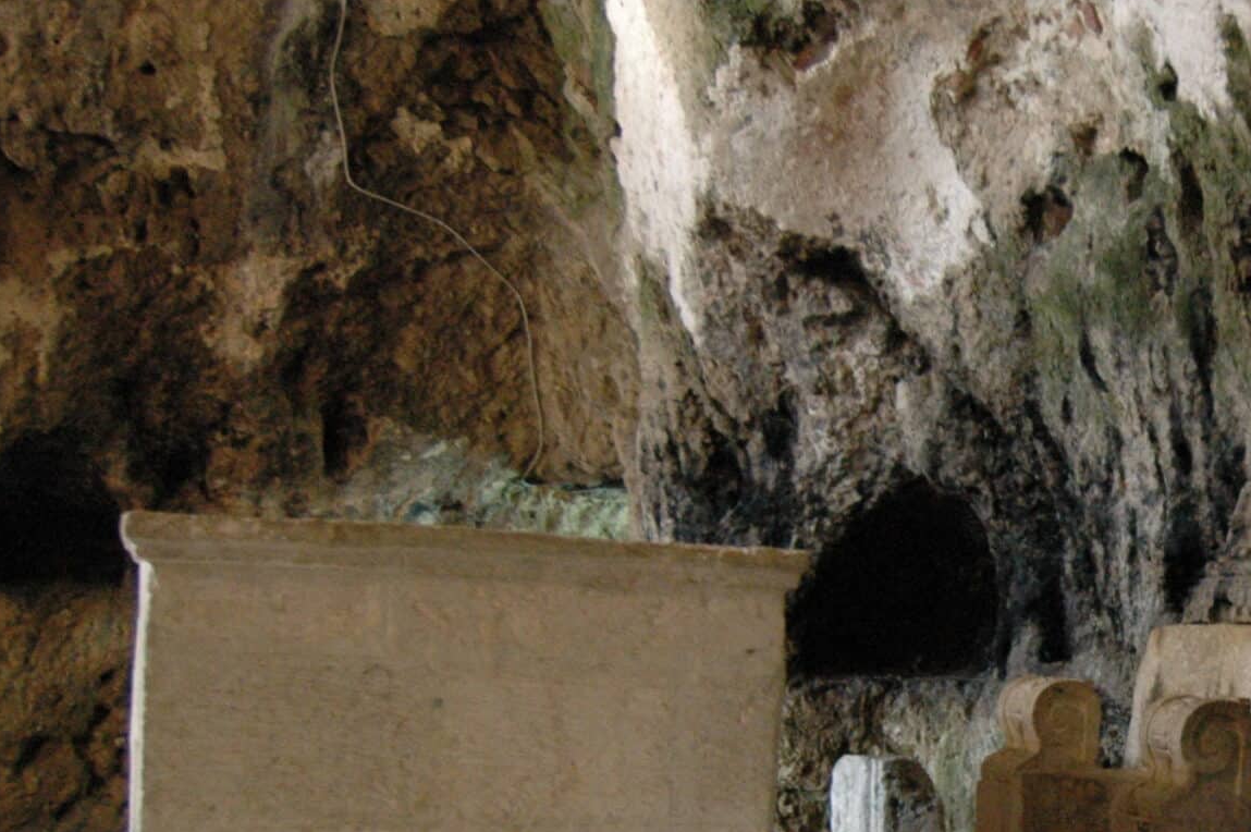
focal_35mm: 50
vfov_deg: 26.3
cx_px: 1164
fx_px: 1740
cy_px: 699
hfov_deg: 36.6
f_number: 4
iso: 1600
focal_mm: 15
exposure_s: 1/8
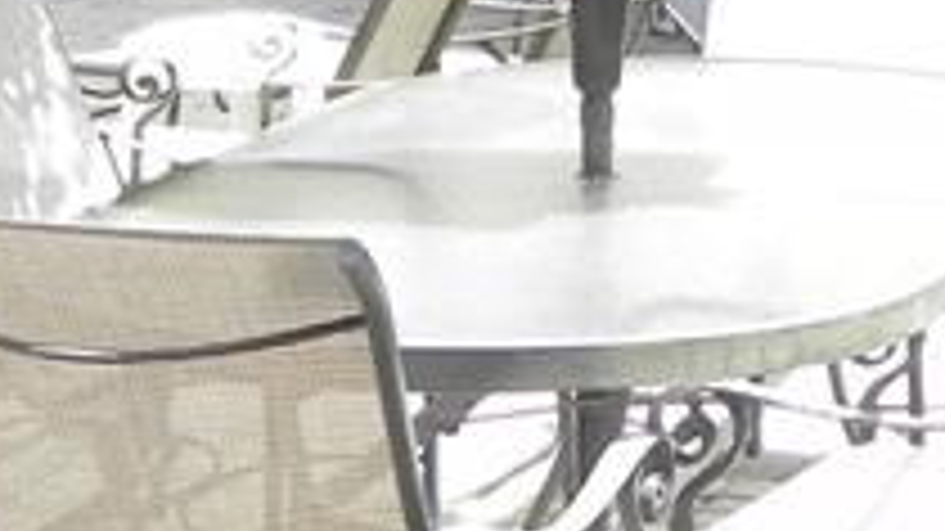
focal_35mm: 138
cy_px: 148
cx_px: 369
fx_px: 3457
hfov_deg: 15.6
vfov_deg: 8.8
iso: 160
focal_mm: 4.6
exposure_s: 1/156
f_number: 5
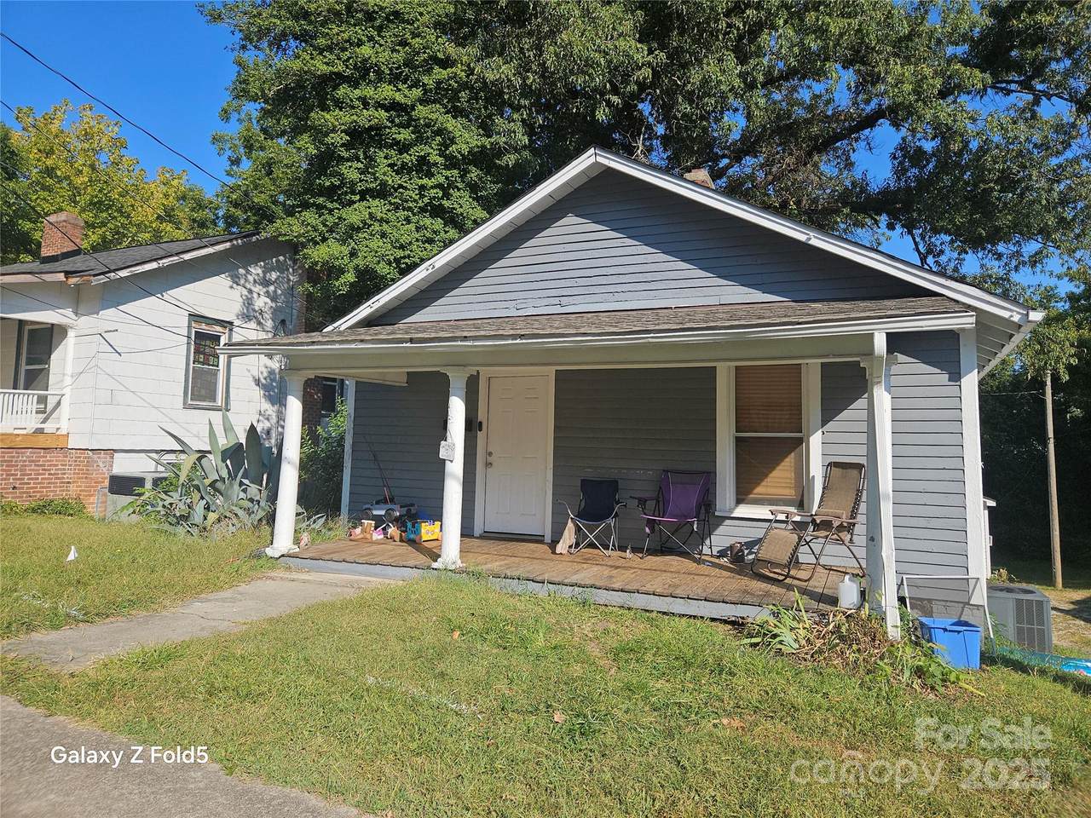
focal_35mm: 23
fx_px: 725
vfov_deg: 58.9
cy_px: 409
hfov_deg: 73.9
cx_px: 546
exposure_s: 1/1809
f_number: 1.8
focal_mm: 5.4
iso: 25
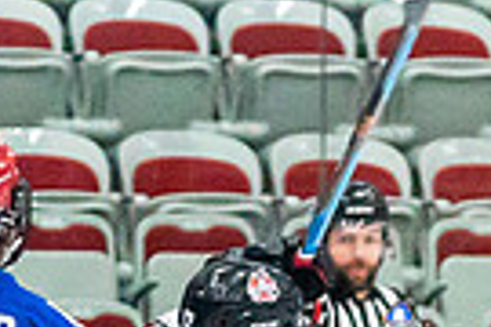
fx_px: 9015
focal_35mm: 661
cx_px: -607
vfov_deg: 2.1
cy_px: 1015
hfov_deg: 3.1
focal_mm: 77
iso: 3200
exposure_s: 1/1000
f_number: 2.8
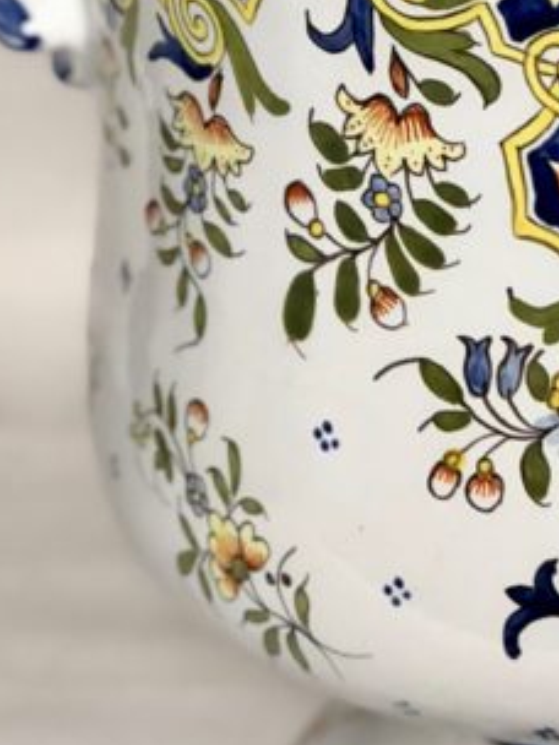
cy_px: 51
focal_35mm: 175
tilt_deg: -16.0
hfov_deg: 8.4
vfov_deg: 11.2
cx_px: 718
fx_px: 3768
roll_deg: +2.2
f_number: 2.4
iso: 80
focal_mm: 6
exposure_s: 1/50
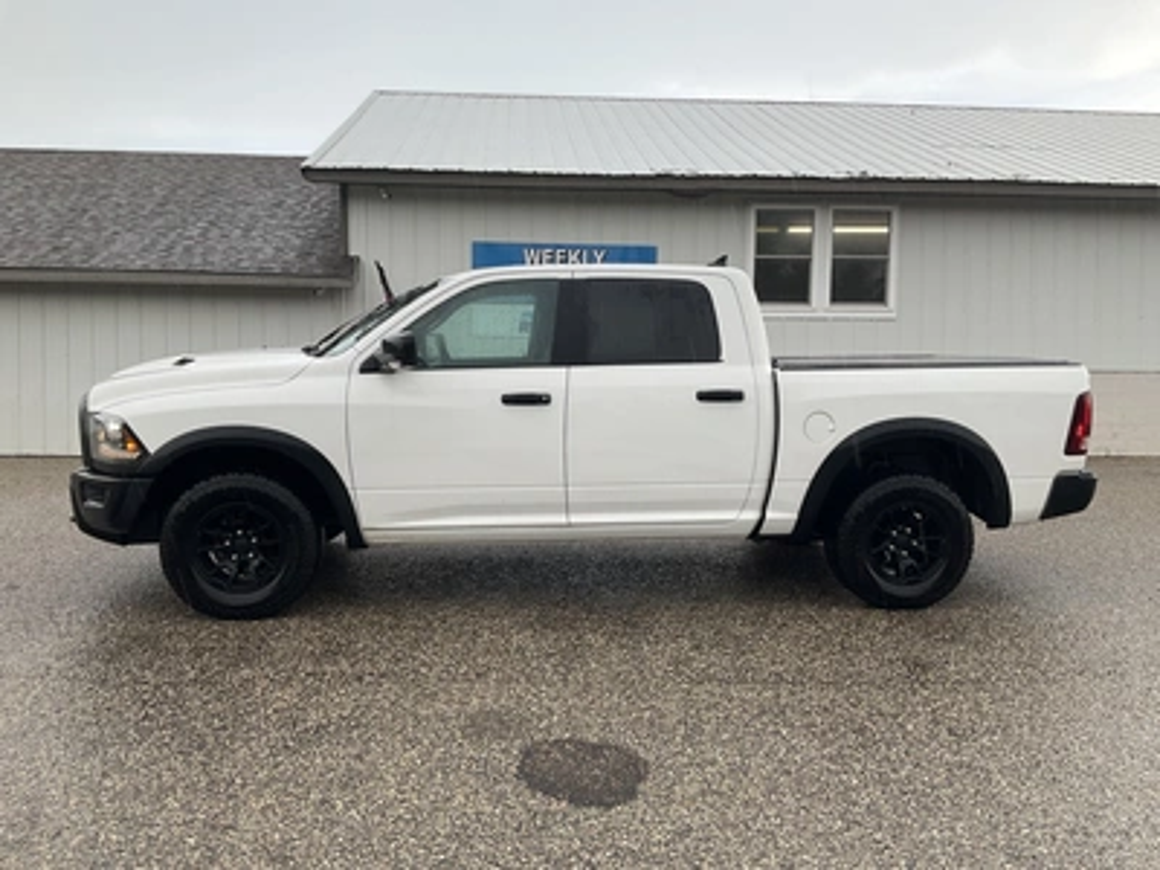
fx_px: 972
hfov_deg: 61.7
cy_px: 435
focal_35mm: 29
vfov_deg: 48.2
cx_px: 580
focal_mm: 3
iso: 16
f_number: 1.8
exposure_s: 1/137
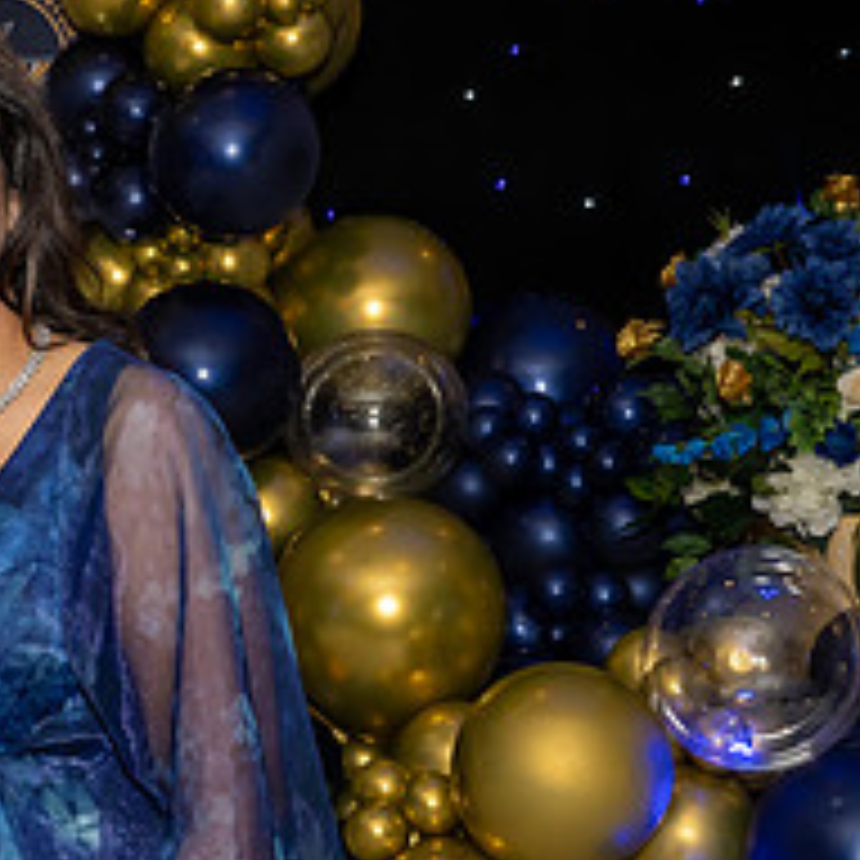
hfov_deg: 16.8
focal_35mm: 99
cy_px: 533
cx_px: -156
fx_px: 2783
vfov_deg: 17.5
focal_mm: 33
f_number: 8
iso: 800
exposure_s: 1/250
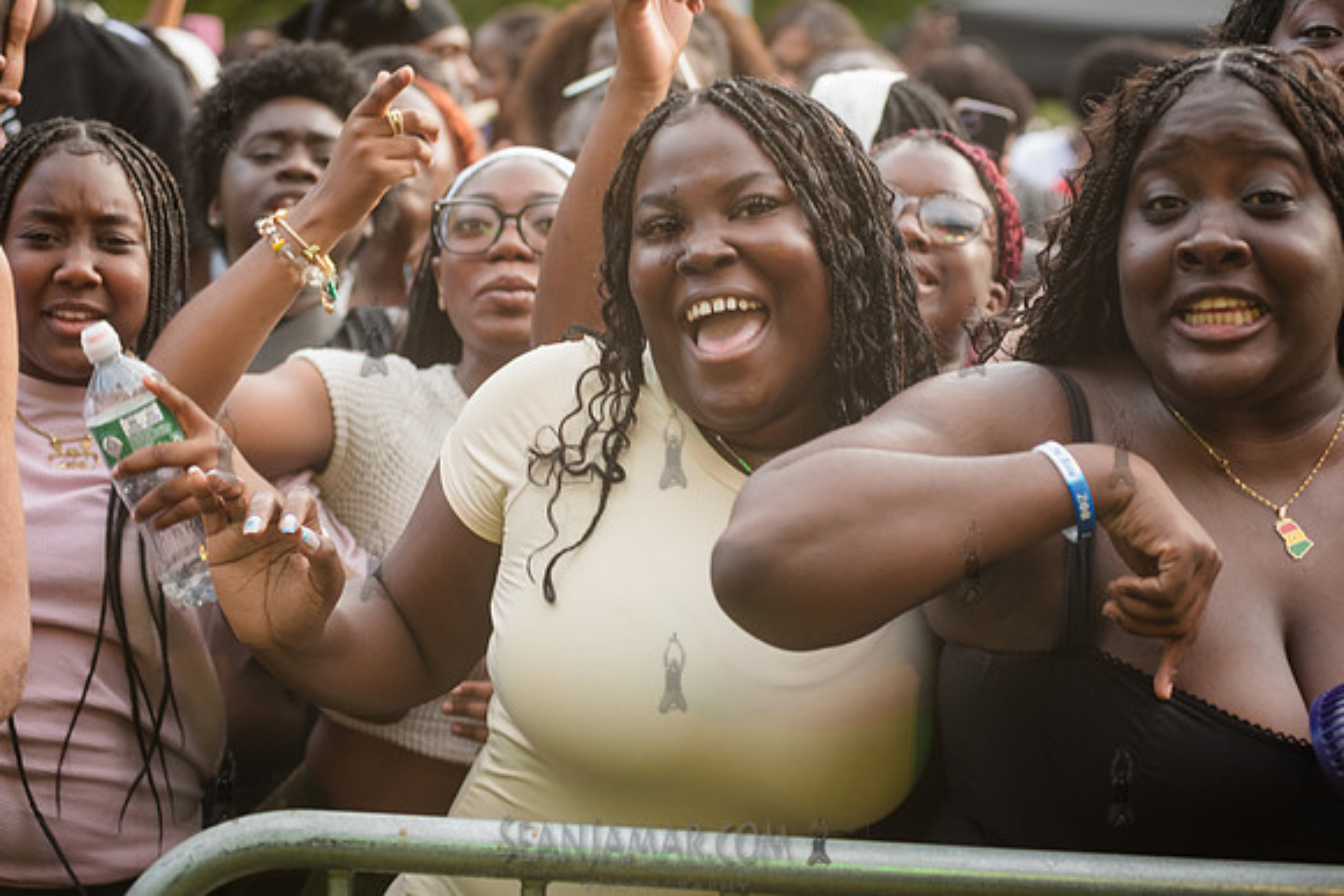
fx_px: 3211
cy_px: 448
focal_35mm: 86
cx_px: 672
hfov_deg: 23.6
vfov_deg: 15.9
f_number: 4
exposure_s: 1/500
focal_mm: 86
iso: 1000
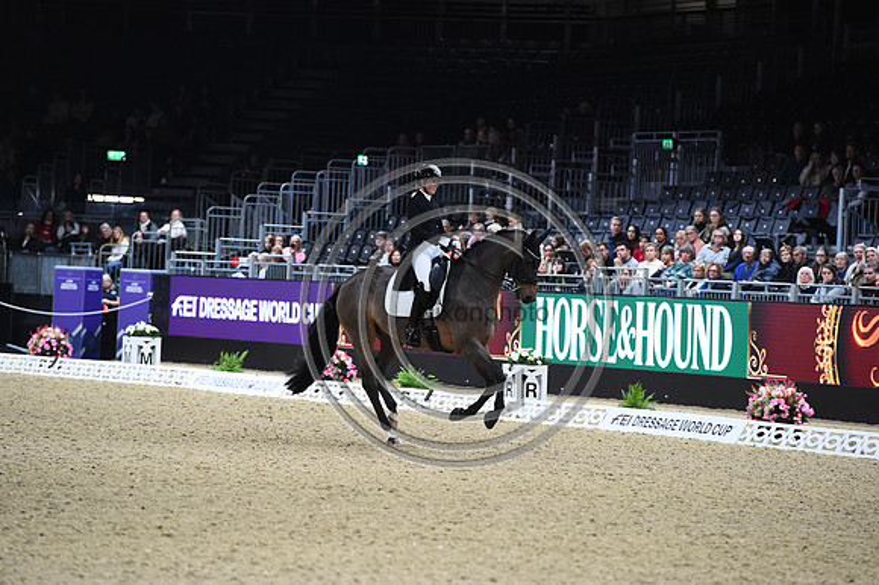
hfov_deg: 10.3
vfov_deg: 6.9
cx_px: 440
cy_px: 292
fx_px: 4880
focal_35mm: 200
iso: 5000
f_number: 4.5
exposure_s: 1/640
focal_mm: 200
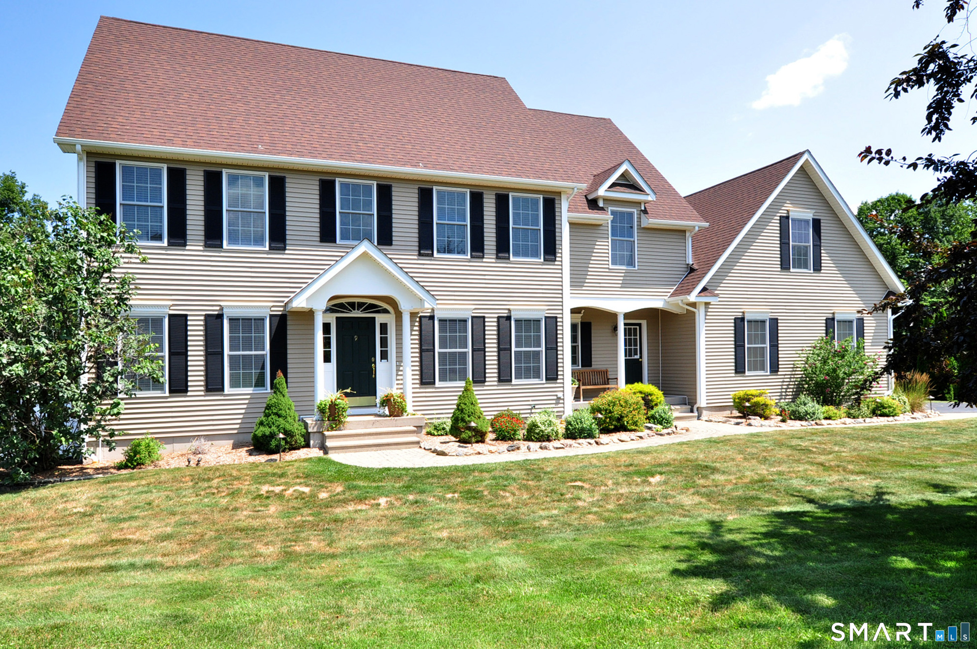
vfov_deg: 59.4
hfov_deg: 81.3
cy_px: 324
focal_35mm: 21
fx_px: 569
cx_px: 488
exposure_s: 1/320
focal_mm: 14
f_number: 8
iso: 400
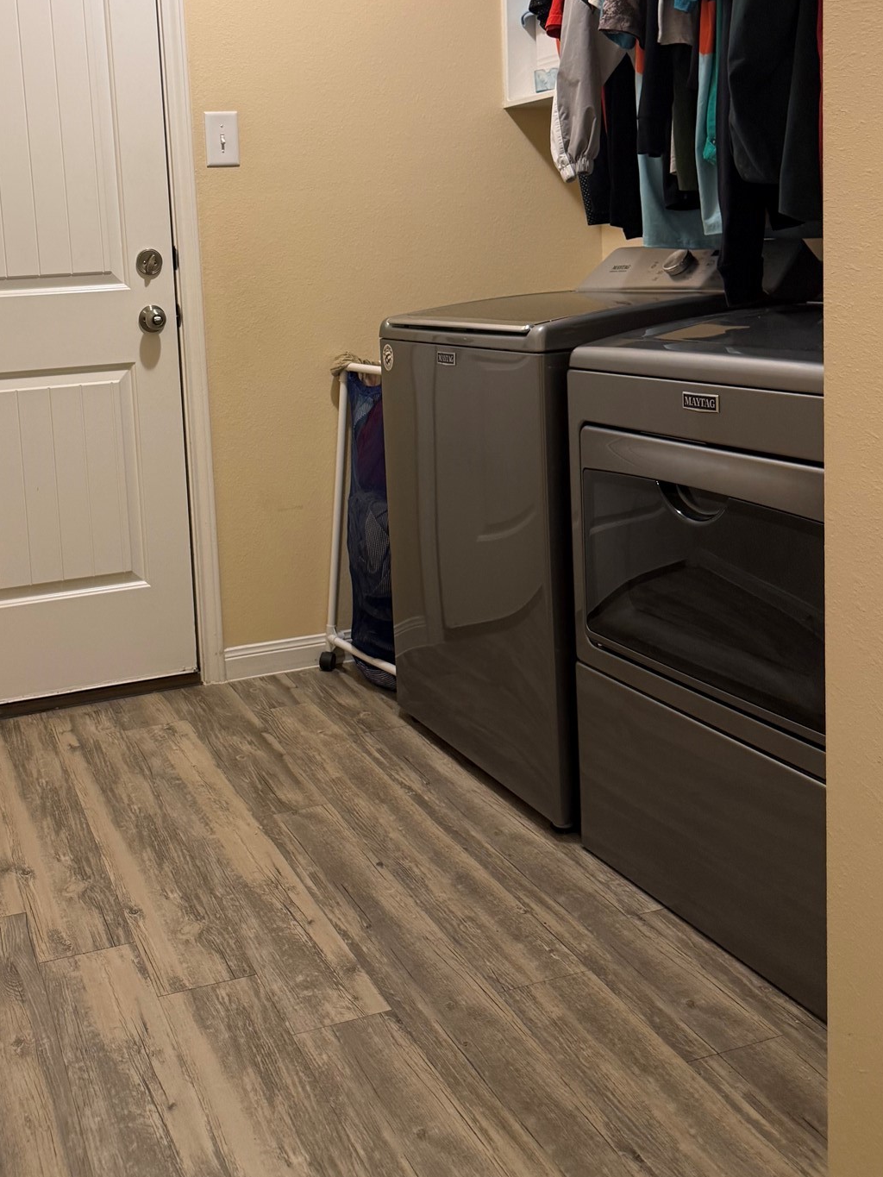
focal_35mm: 36
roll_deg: +3.1
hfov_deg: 39.1
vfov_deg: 50.5
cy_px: 404
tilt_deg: -5.7
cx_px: 274
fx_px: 1224
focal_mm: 6.76
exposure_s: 1/60
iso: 160
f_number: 1.78
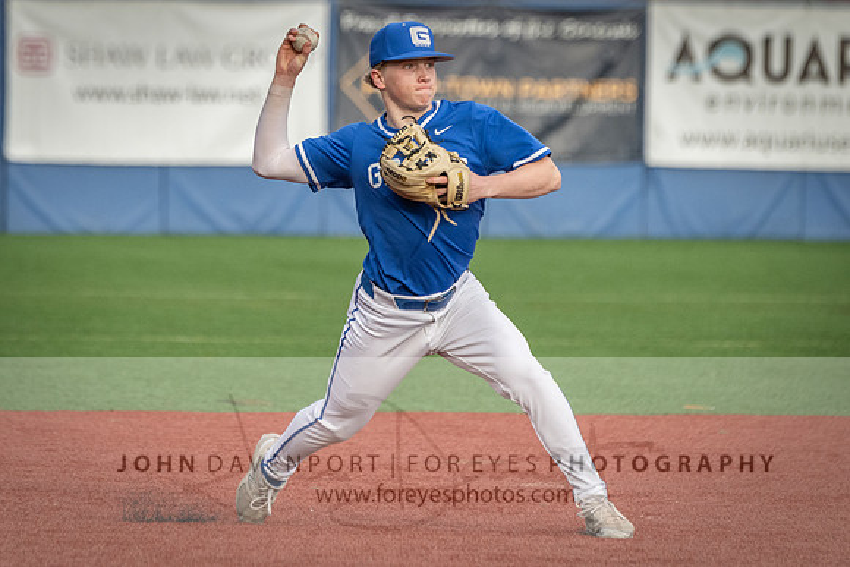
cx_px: 295
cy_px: 181
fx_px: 12494
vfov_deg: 2.6
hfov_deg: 3.9
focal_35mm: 529
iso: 1400
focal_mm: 330
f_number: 5.6
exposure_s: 1/2000
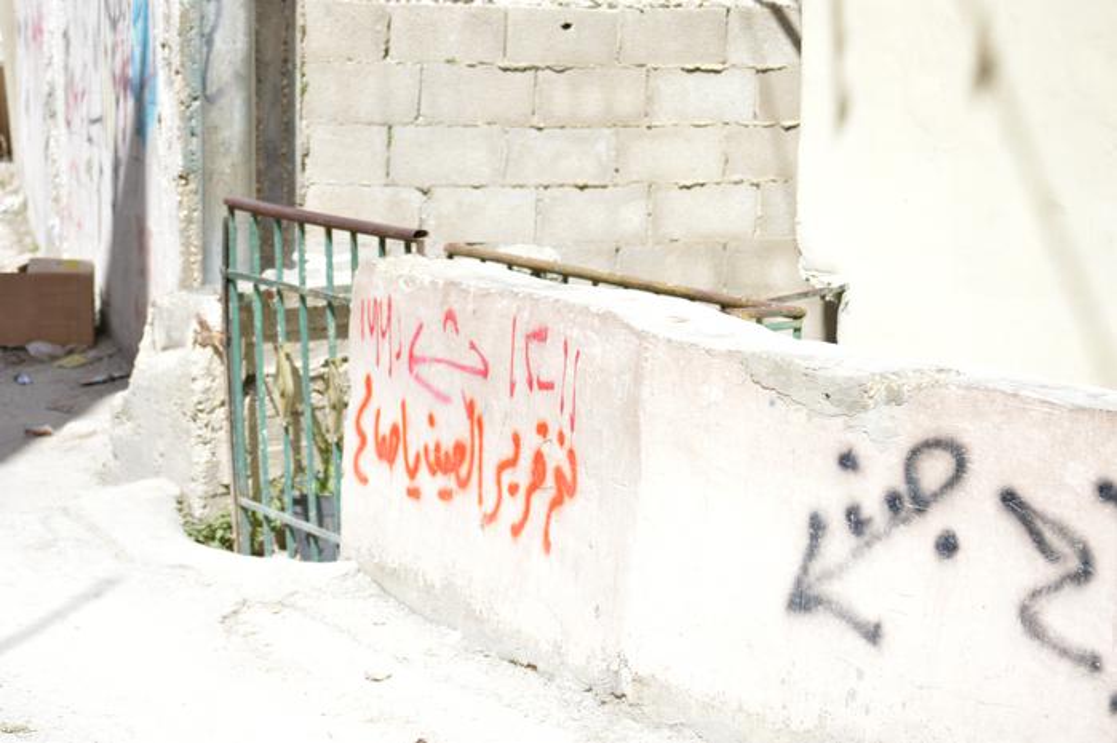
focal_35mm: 82
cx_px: 558
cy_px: 372
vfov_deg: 16.5
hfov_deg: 24.6
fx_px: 2558
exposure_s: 1/320
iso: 100
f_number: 5
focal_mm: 55
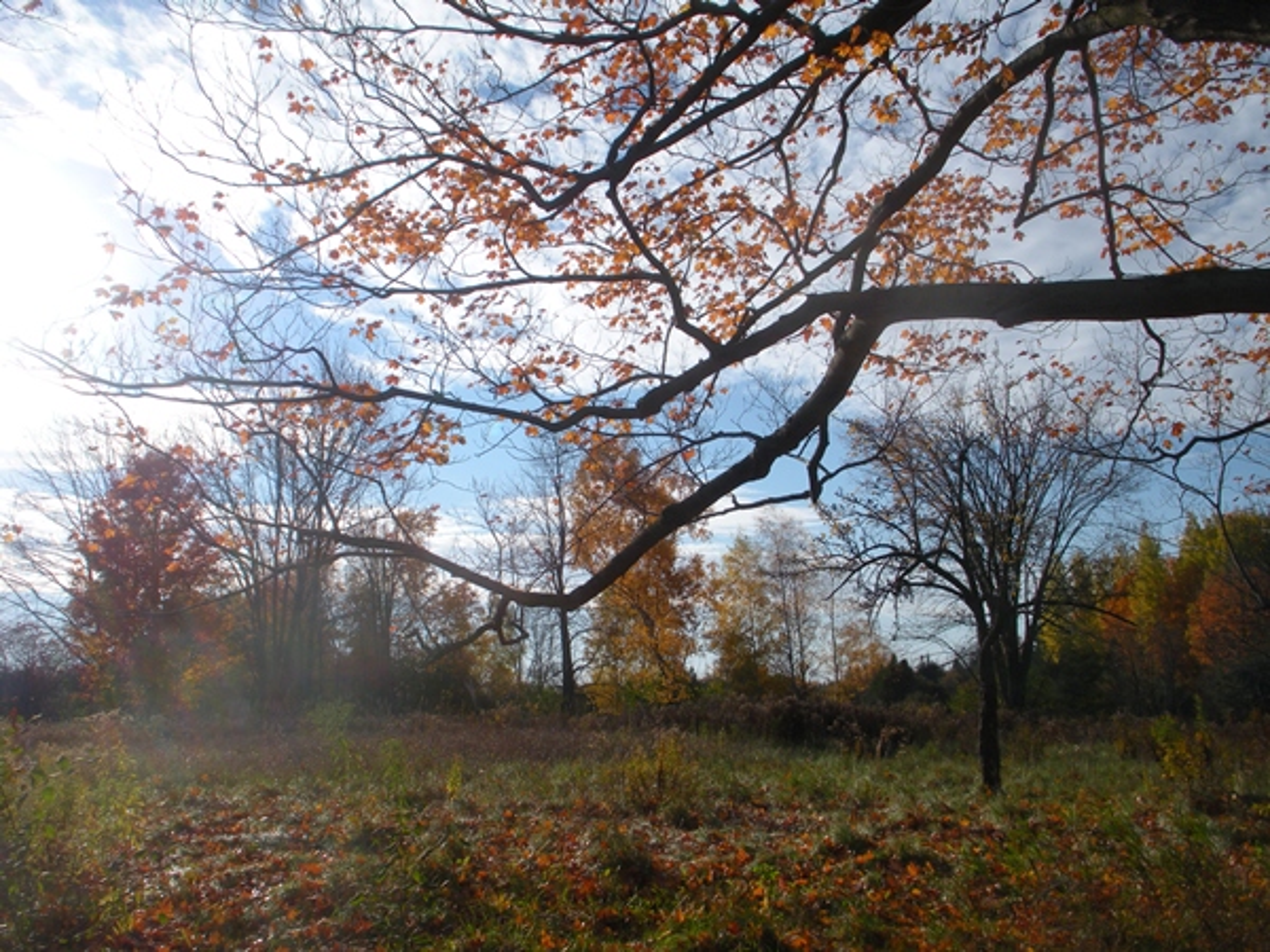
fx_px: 1321
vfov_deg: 39.7
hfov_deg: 51.4
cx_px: 635
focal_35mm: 36
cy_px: 476
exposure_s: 1/600
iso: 64
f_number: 5.6
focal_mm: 6.3
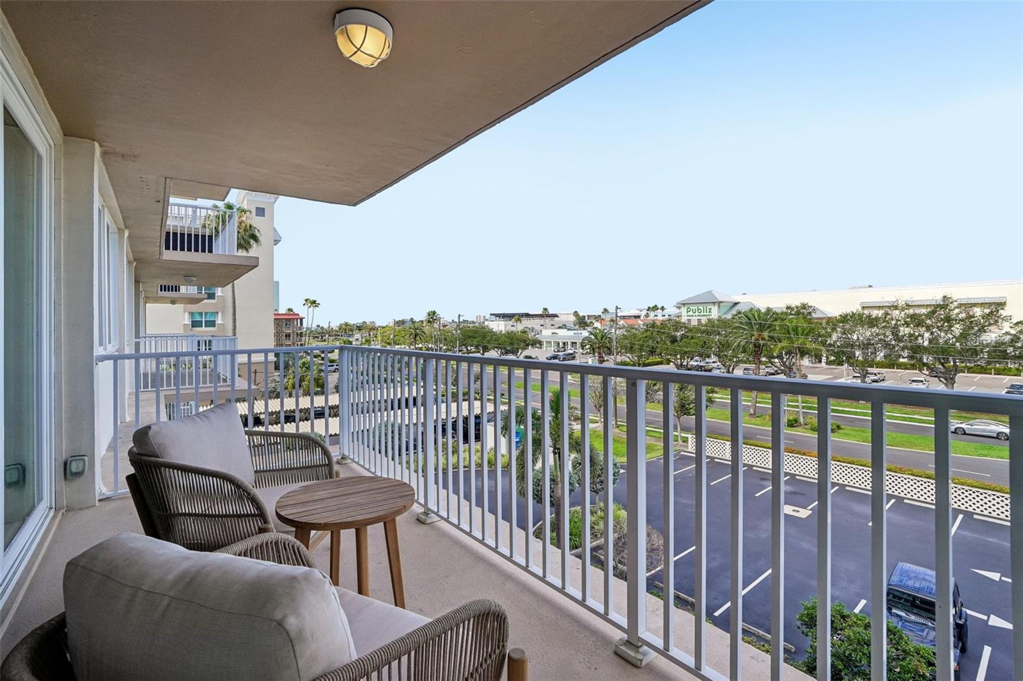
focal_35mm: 15
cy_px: 340
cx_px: 512
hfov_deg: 100.4
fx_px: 426
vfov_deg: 77.3
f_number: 8
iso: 100
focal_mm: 10
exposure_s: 1/250
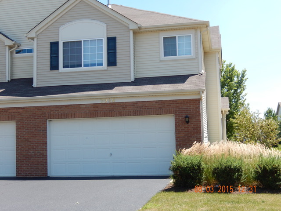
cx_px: 140
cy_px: 106
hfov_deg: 37.5
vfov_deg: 28.6
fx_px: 414
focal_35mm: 51
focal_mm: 9.2
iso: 125
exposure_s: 1/400
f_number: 4.5
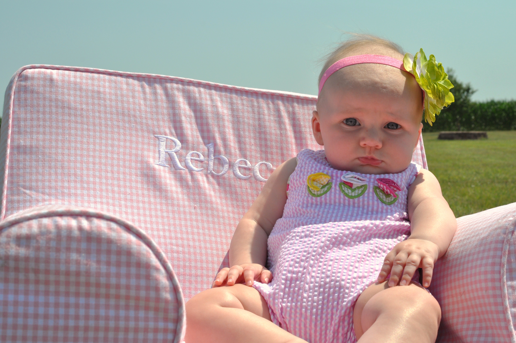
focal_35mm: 52
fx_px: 752
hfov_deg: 37.9
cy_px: 172
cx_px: 258
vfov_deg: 25.7
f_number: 11
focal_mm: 35
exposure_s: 1/500
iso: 200
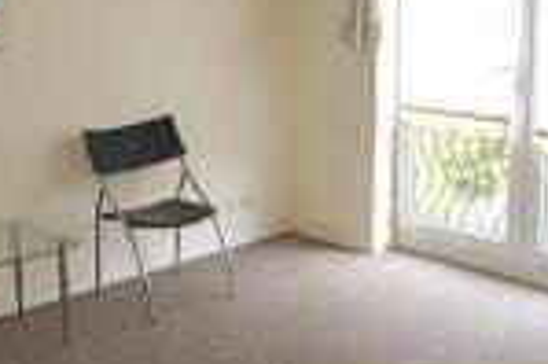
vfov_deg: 27.6
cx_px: 349
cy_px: 90
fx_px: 730
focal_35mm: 48
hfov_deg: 40.8
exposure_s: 1/25
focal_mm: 10
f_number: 4.5
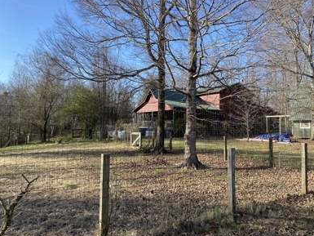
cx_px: 161
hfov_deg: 65.3
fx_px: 245
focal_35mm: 27
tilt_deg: +1.9
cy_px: 119
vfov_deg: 51.4
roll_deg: -1.2
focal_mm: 4.25
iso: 32
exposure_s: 1/934
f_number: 1.8
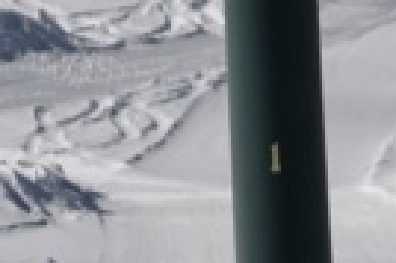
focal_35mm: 429
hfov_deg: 4.8
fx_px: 4713
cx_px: -74
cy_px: -197
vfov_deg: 3.2
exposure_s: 1/1250
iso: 400
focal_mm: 80
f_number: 14
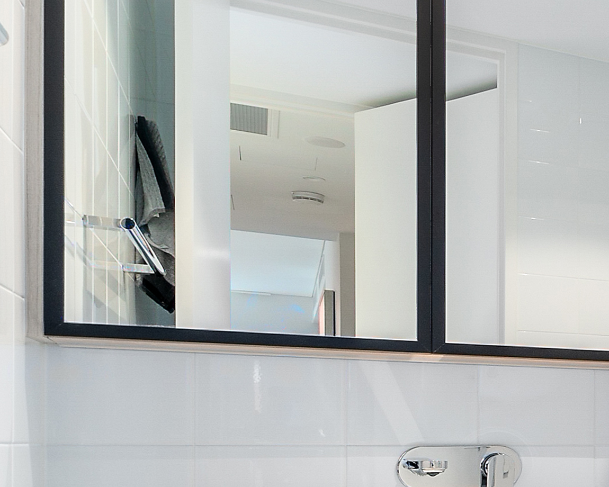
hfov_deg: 23.3
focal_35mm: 54
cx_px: 1027
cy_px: 463
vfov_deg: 26.9
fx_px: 973
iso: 400
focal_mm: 16
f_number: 11
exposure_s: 1/10
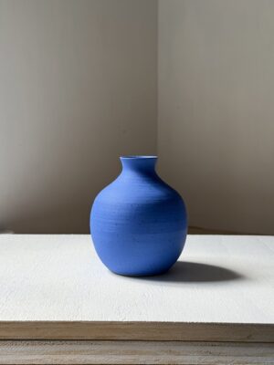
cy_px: 182
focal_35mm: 48
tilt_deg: -5.8
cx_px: 137
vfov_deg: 39.7
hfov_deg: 30.3
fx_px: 507
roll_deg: -0.3
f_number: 1.78
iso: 64
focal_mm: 6.76
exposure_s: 1/234
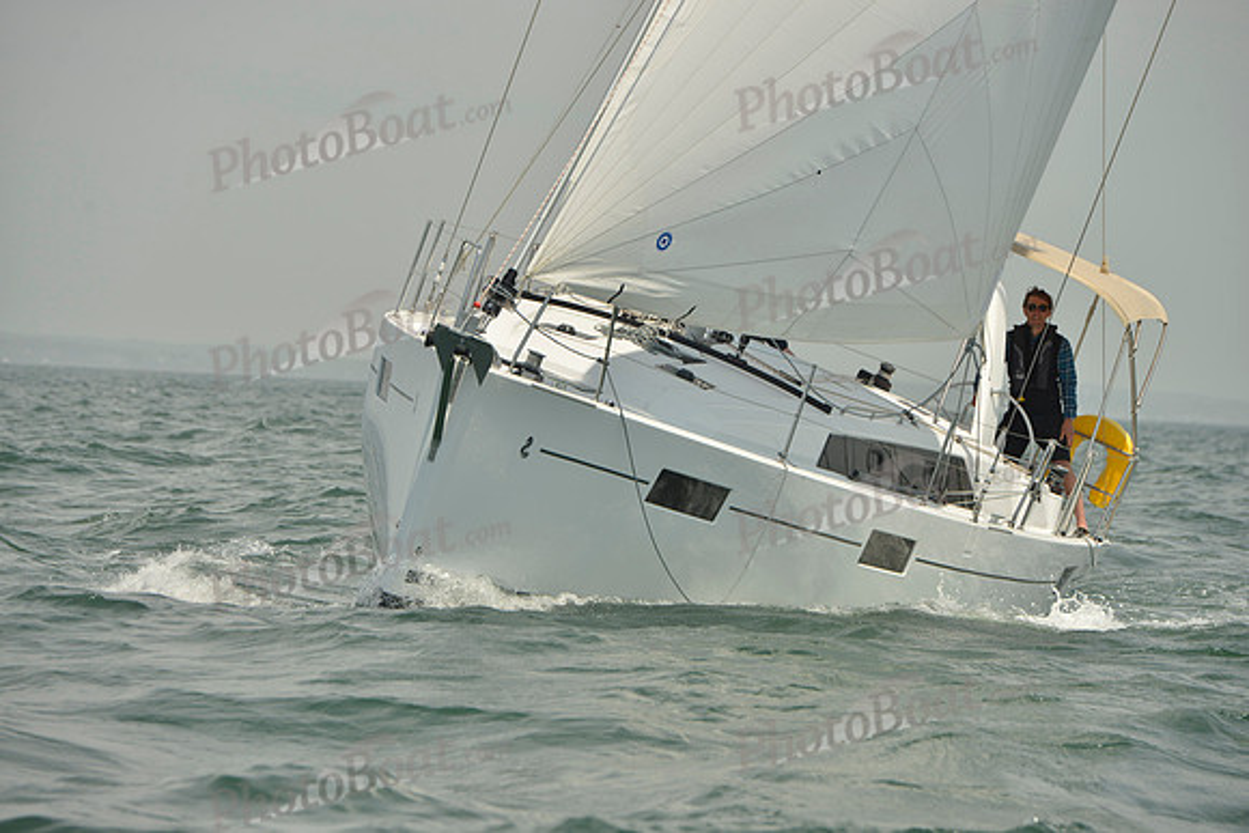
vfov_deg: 7.0
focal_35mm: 195
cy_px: 416
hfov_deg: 10.5
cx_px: 624
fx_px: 6767
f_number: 8
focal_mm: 195
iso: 200
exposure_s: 1/1250
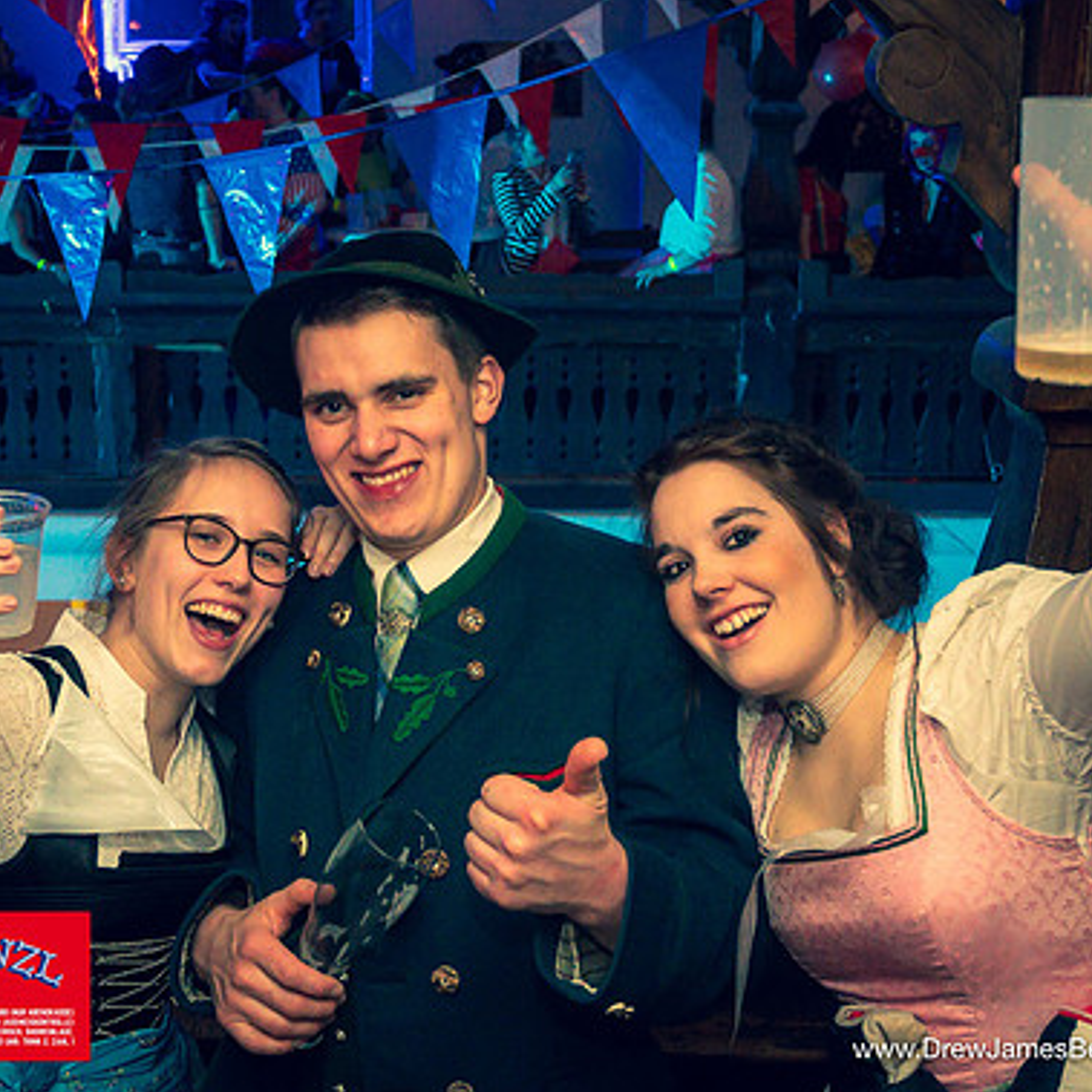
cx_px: 458
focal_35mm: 56
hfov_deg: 30.5
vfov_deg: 30.6
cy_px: 555
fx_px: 1999
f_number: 4
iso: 2000
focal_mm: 29
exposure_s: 1/60
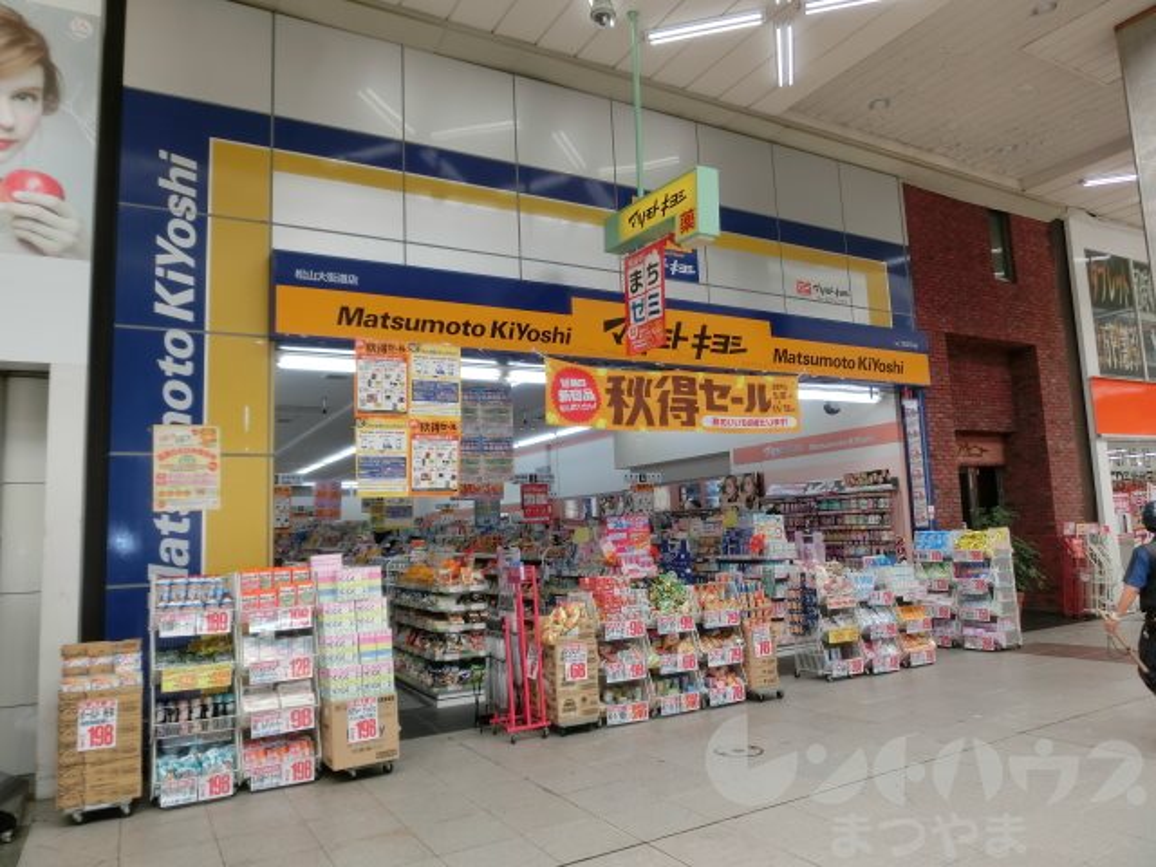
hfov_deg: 71.6
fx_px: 801
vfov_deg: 56.8
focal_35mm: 24
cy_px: 434
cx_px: 578
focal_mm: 4.24
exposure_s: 1/200
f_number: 3
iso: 80
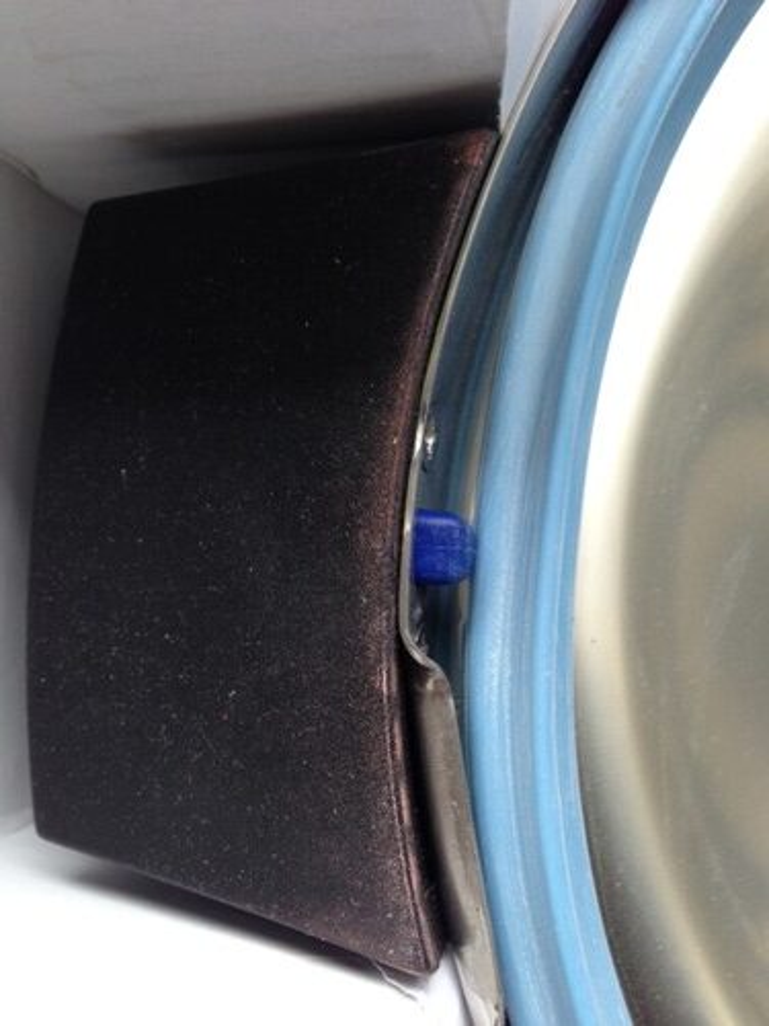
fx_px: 977
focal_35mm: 33
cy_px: 513
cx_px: 384
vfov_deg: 55.4
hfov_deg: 42.9
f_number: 2.4
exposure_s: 1/30
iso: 50
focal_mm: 4.12
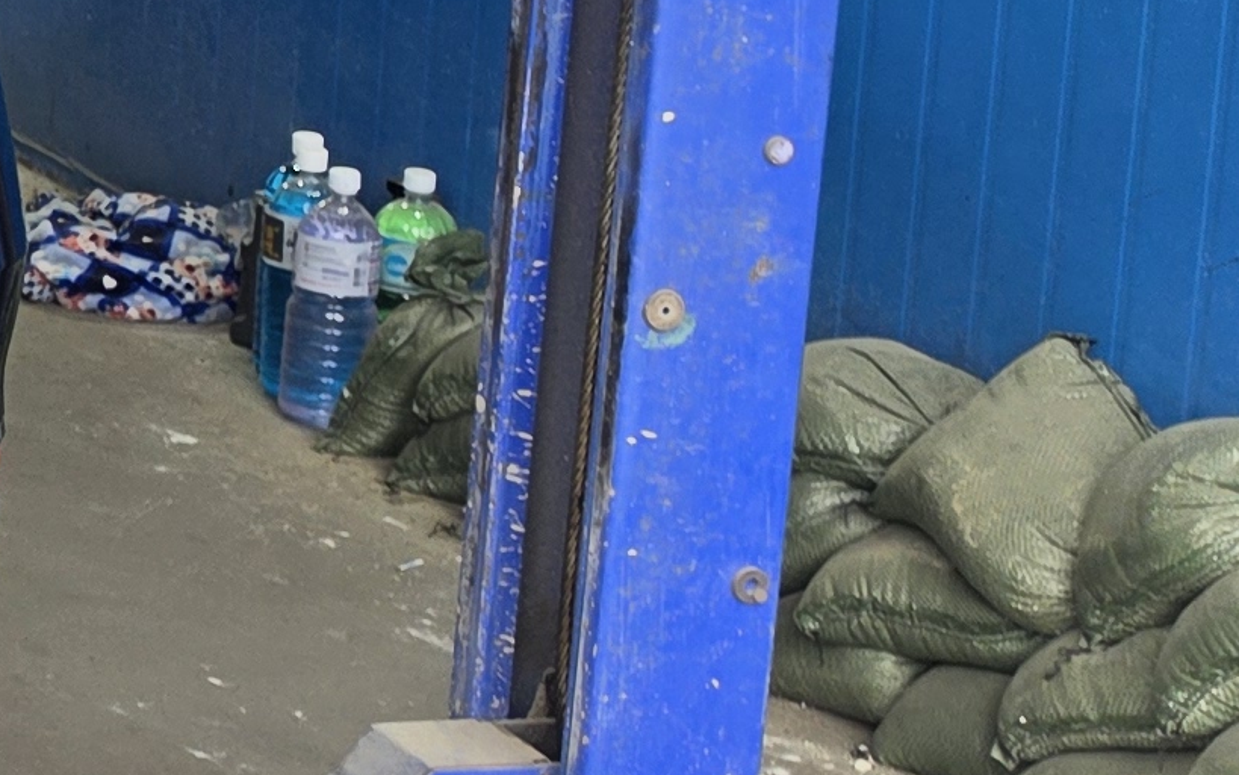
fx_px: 4019
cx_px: -1445
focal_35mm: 119
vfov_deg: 10.8
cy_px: -238
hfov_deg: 14.0
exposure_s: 1/120
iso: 25
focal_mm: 6.5
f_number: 1.4
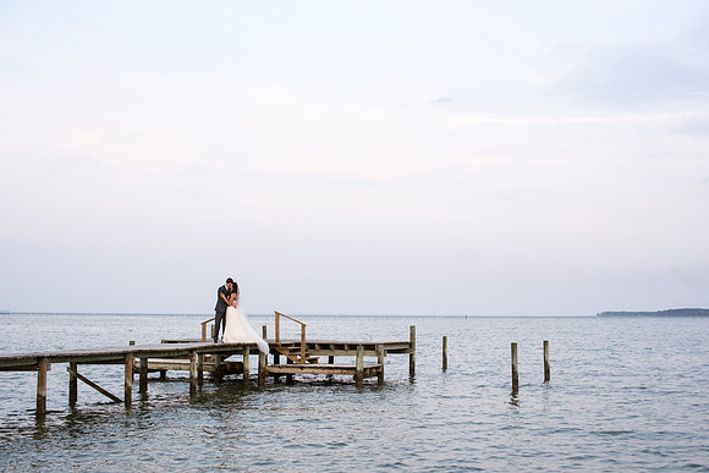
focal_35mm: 53
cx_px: 367
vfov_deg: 25.5
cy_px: 237
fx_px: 1047
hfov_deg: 37.4
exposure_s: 1/1000
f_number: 3.5
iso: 250
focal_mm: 50
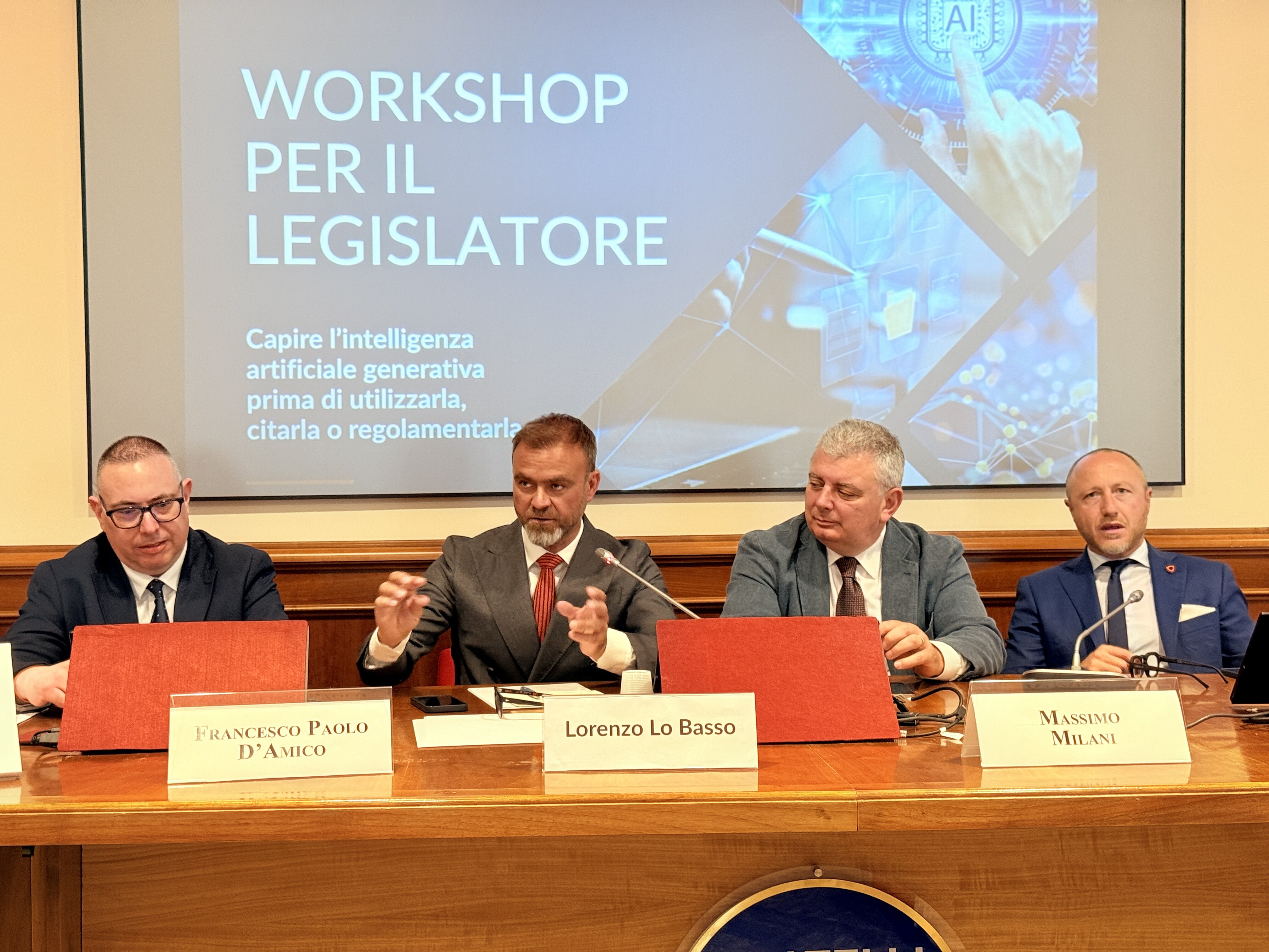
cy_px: 476
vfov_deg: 30.3
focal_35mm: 48
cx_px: 634
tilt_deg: +0.1
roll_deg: +0.3
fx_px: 1760
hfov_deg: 39.7
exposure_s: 1/60
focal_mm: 6.76
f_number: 1.78
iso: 160
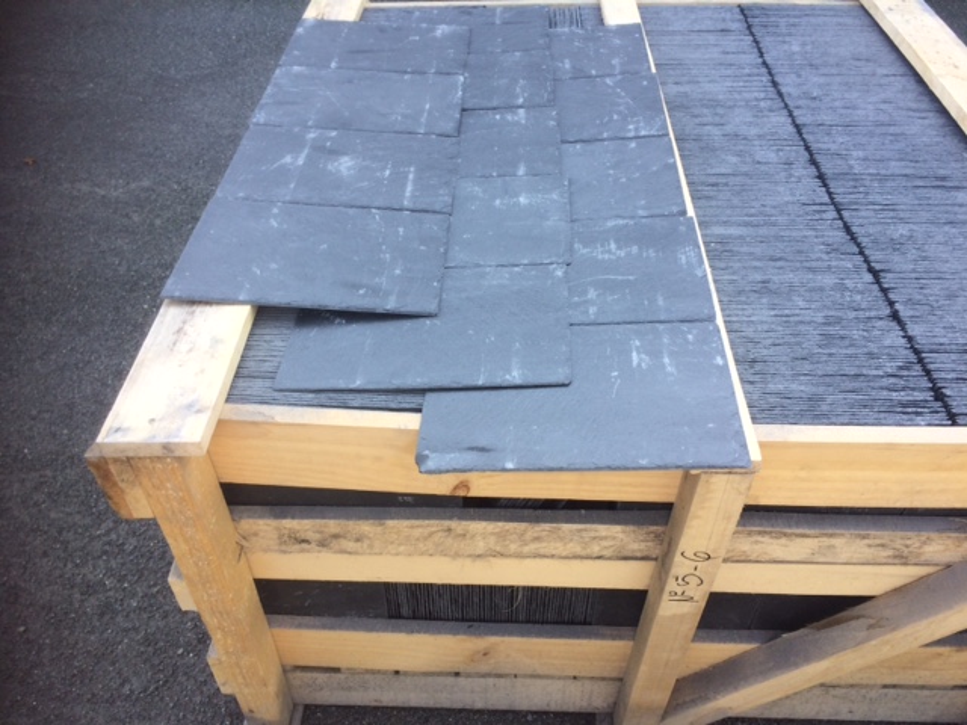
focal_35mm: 29
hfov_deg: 61.7
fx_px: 810
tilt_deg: -44.0
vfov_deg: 48.2
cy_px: 362
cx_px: 484
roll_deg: +1.3
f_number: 2.2
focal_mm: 4.15
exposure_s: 1/295
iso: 32
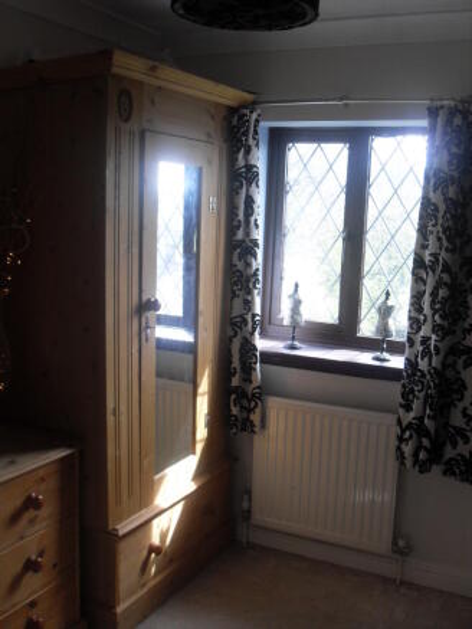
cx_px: 236
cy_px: 314
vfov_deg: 50.1
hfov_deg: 38.7
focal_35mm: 37
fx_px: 672
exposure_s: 1/60
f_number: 2.8
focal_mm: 6.3
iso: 100
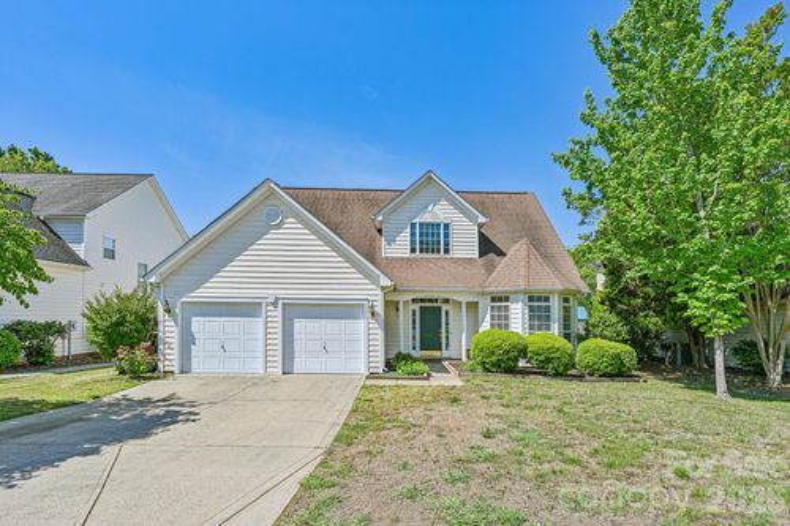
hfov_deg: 93.3
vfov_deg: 70.4
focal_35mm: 17
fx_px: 373
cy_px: 263
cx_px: 395
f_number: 8
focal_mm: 17
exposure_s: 1/640
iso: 100
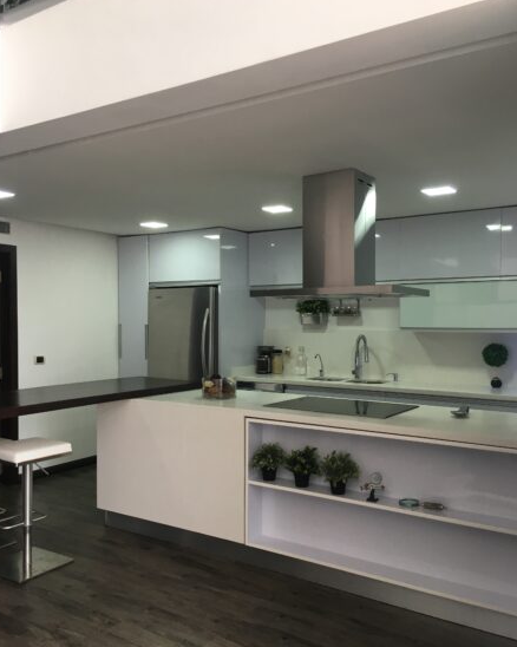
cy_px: 340
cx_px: 255
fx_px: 593
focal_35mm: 31
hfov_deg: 47.1
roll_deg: -0.7
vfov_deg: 57.2
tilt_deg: -0.5
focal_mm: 4.15
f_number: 2.2
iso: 25
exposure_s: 1/40
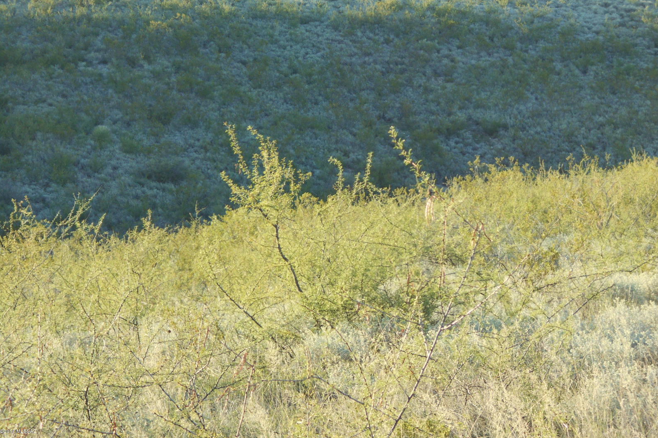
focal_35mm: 136
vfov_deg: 10.1
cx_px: 328
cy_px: 200
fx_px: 2485
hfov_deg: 15.1
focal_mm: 23
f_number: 6.5
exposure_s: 1/60
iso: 140
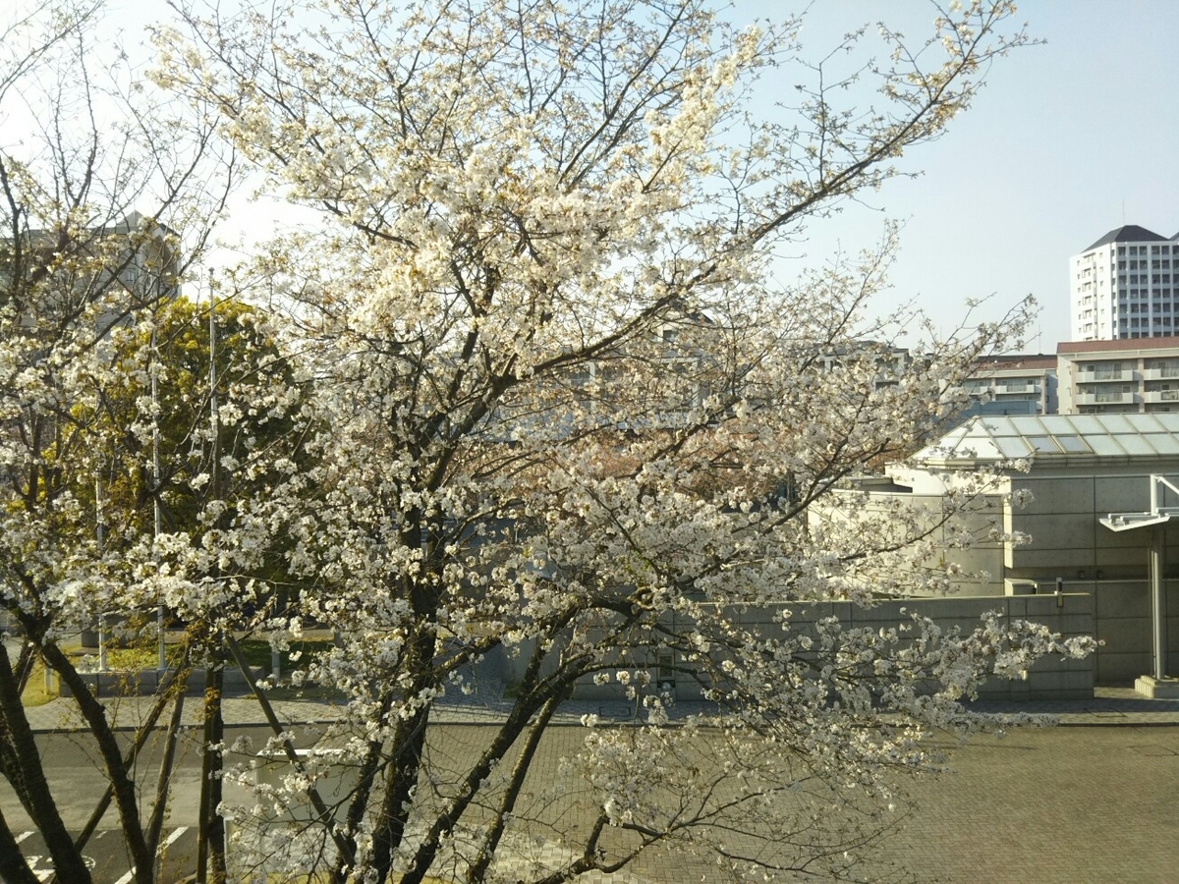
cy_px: 442
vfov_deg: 46.8
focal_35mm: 30
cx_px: 590
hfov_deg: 60.0
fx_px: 1022
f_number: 2.2
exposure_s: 1/418
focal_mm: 4
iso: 25
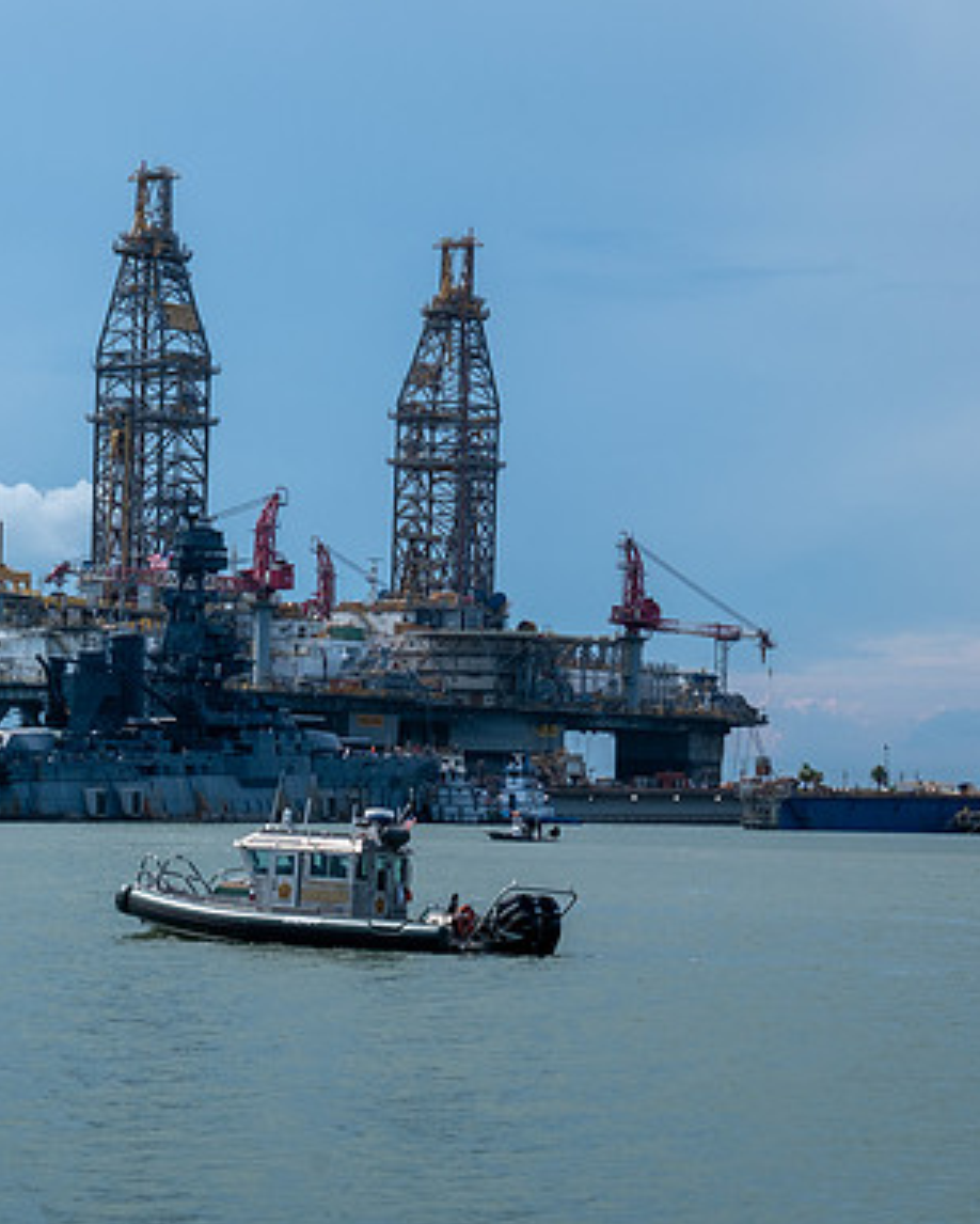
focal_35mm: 104
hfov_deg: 14.7
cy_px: 617
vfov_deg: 18.4
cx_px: 183
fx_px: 3768
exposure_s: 1/320
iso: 160
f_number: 11
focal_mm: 46.6
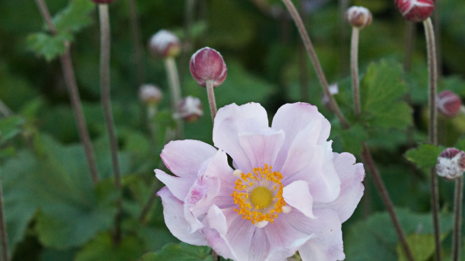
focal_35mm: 231
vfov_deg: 5.3
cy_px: 190
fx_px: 2848
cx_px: 236
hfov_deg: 9.3
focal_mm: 100
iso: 1600
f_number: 7.1
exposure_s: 1/160
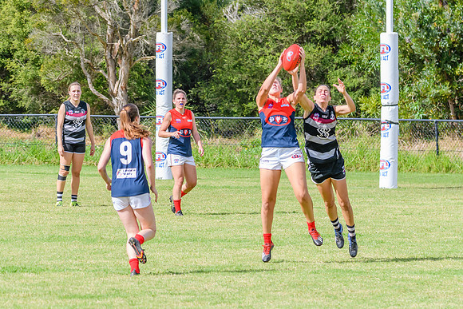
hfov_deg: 5.6
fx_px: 4748
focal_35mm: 369
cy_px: 118
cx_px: 235
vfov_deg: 3.7
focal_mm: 200
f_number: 9
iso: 800
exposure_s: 1/1600
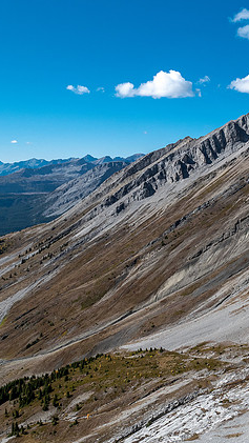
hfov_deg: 32.0
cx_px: 198
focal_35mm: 36
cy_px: 219
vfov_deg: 55.3
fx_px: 422
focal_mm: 12
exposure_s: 1/500
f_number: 8
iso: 200
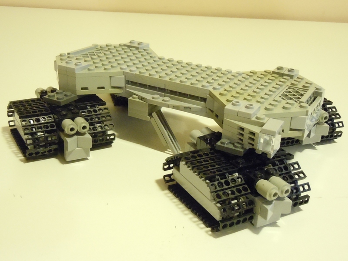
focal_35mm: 33
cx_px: 174
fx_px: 332
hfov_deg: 55.4
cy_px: 130
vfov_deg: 42.9
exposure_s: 1/5
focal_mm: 5.9
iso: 800
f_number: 4
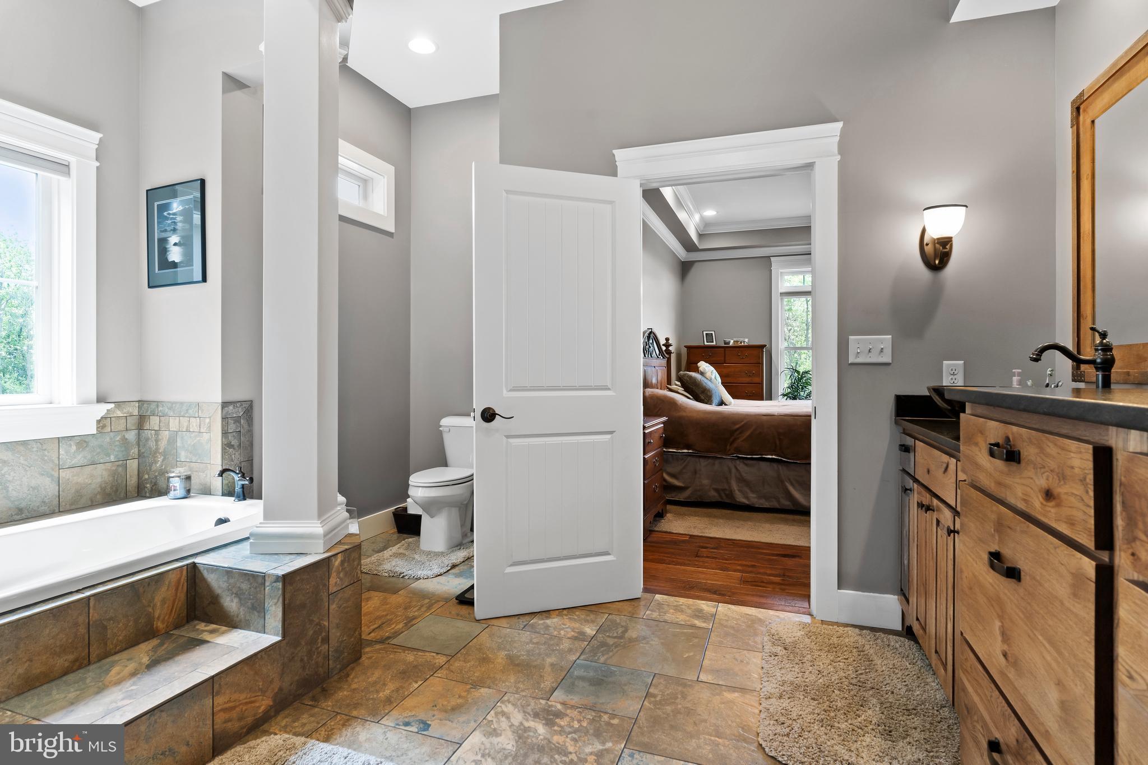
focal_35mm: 18
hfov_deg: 90.0
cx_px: 574
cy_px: 382
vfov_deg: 67.4
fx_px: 574
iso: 500
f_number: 8
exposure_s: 1/6
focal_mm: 18
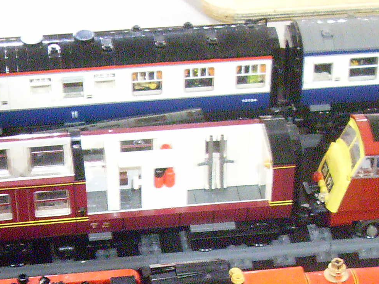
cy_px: 375
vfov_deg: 11.7
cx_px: 342
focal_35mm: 123
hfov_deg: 15.8
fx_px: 1346
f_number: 2.8
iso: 200
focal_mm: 6.3
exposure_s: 1/3
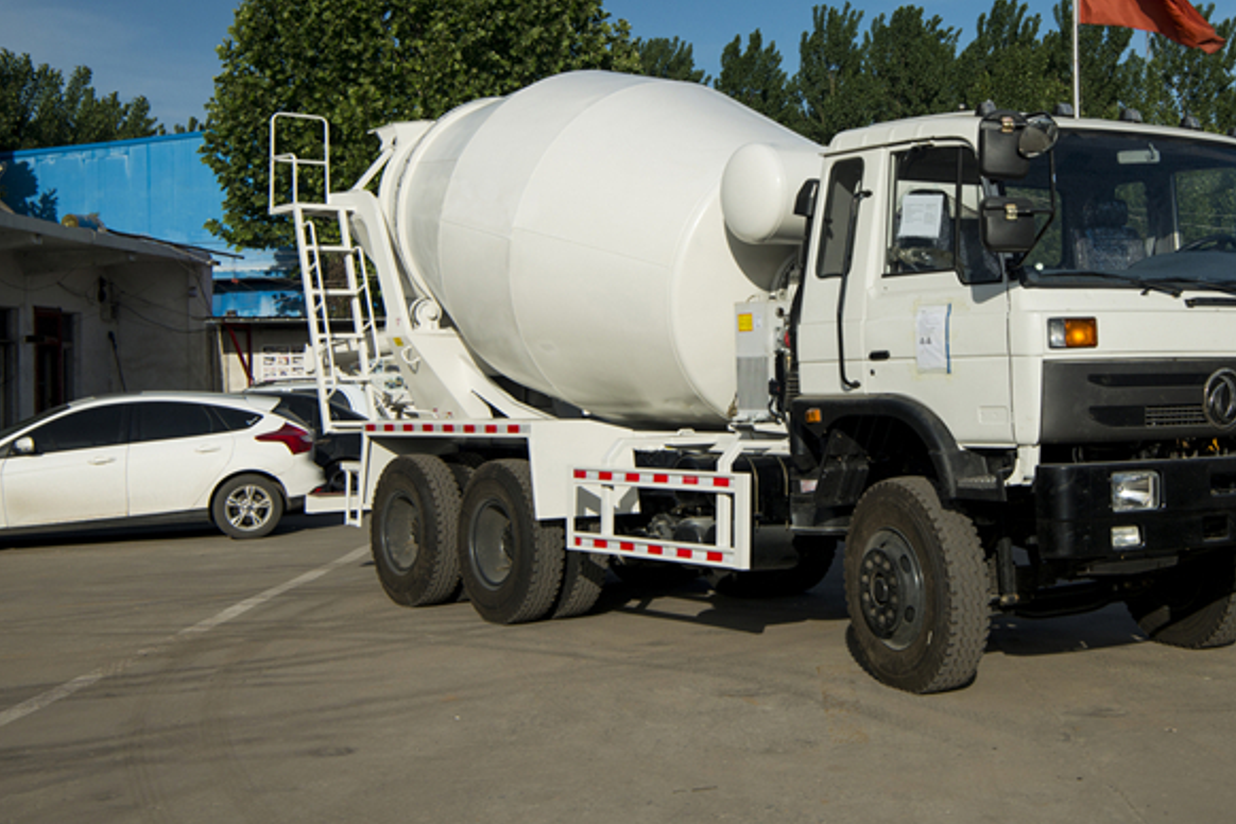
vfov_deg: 24.5
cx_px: 813
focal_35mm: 55
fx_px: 1888
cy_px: 294
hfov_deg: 35.9
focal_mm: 40
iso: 200
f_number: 11
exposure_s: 1/400
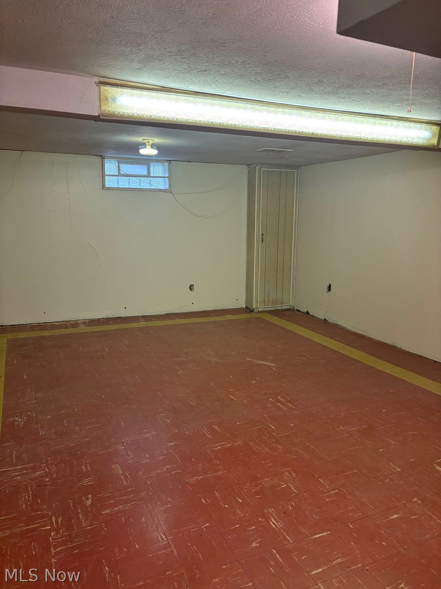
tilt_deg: -10.7
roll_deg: -1.6
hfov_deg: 53.1
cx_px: 220
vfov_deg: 67.3
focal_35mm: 26
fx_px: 442
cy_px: 294
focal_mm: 5.96
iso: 200
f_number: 1.6
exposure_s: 1/60
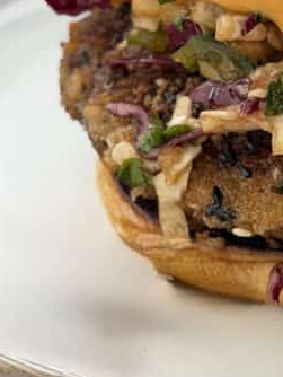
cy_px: -5
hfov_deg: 9.9
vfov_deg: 13.2
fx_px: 1600
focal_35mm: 147
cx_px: 383
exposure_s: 1/587
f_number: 1.78
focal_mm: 6.76
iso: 64
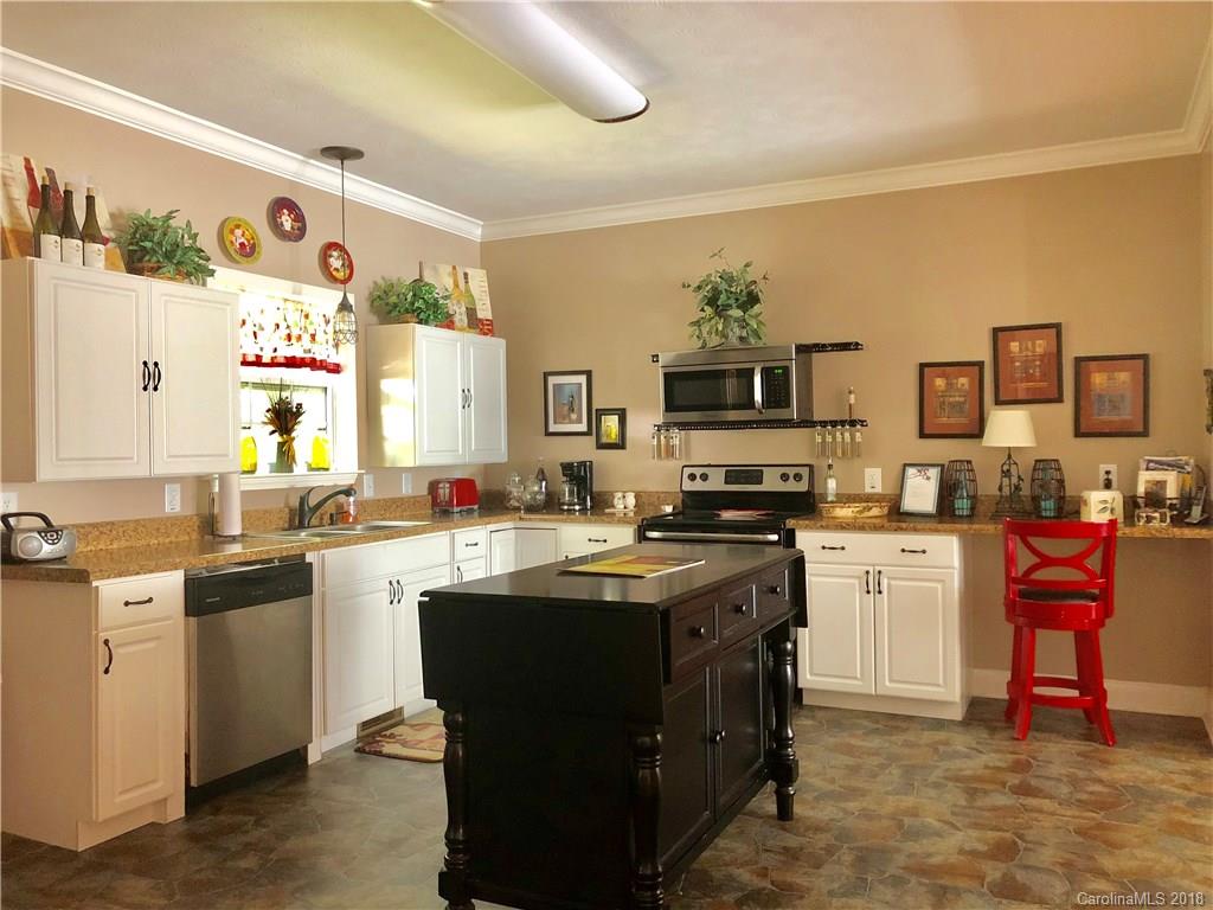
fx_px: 981
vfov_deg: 49.7
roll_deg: +0.6
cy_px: 455
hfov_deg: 63.4
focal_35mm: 28
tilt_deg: -1.3
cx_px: 606
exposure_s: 1/11
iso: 100
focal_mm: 3.99
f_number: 1.8
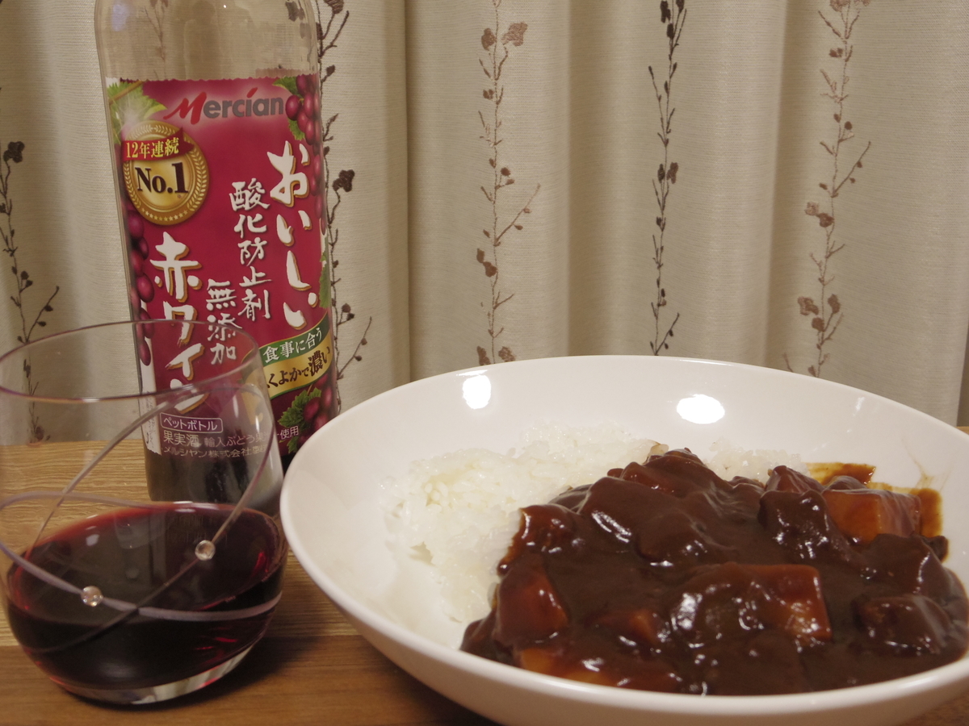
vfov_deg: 39.7
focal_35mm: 36
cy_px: 363
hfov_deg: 51.4
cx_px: 484
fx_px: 1008
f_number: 3.2
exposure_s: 1/50
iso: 400
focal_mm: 6.6
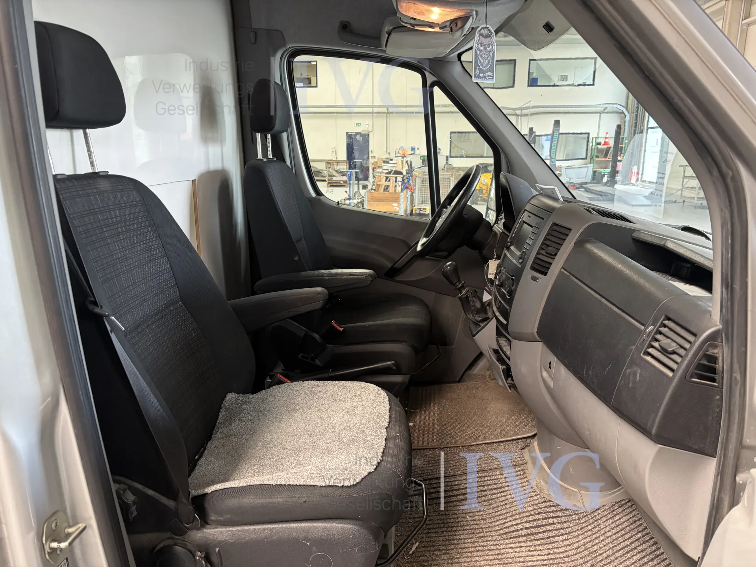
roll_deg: -0.1
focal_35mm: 26
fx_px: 568
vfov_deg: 53.1
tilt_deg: -14.4
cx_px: 378
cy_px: 284
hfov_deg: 67.3
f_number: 1.6
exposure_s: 1/60
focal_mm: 5.96
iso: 125
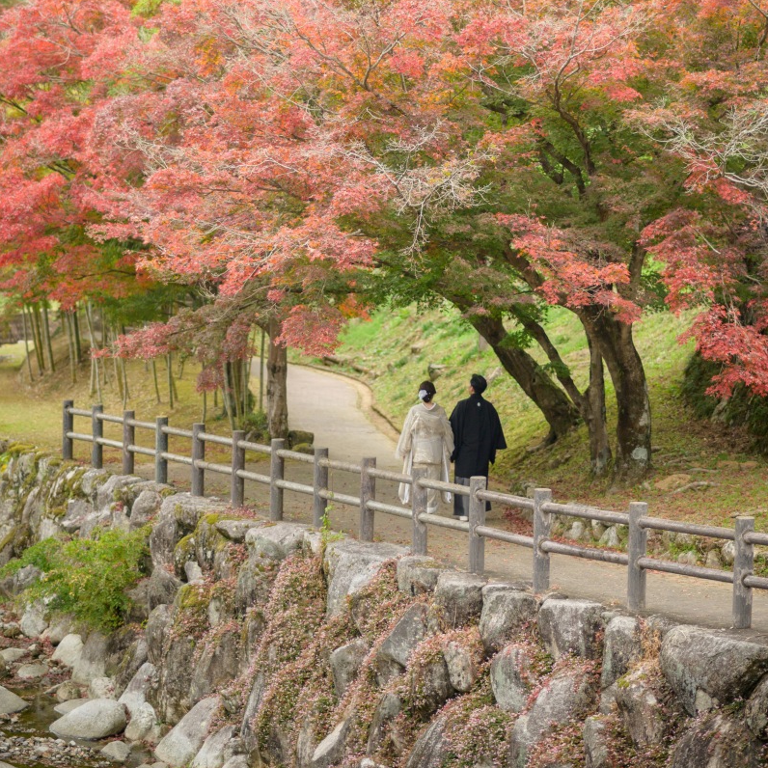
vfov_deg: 15.9
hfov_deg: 16.0
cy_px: 197
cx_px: 384
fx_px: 2736
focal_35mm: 109
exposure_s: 1/800
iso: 400
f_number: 2
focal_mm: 85
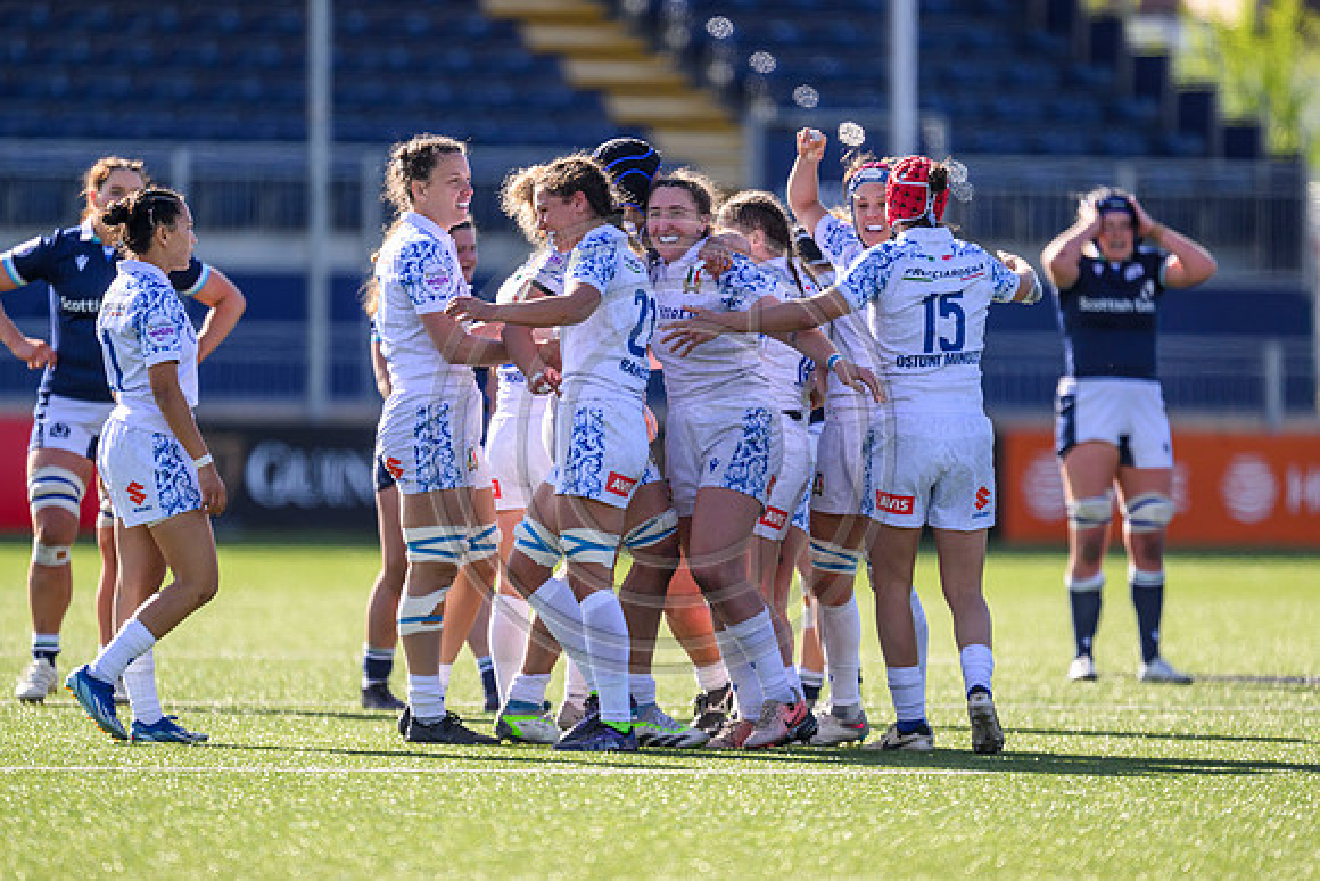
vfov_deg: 2.5
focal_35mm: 560
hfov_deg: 3.7
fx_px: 20537
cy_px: 440
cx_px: 660
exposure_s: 1/2000
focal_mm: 560
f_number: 4
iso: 500
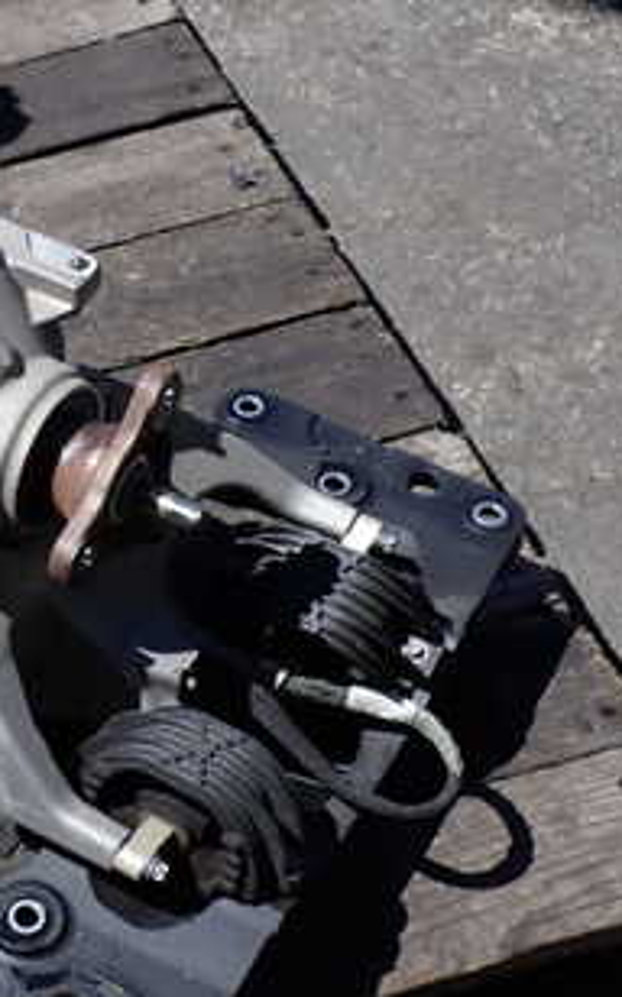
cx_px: -201
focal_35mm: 62
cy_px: 443
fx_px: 1685
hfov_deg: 19.2
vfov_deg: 33.0
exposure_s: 1/160
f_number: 9
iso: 100
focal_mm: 5.4
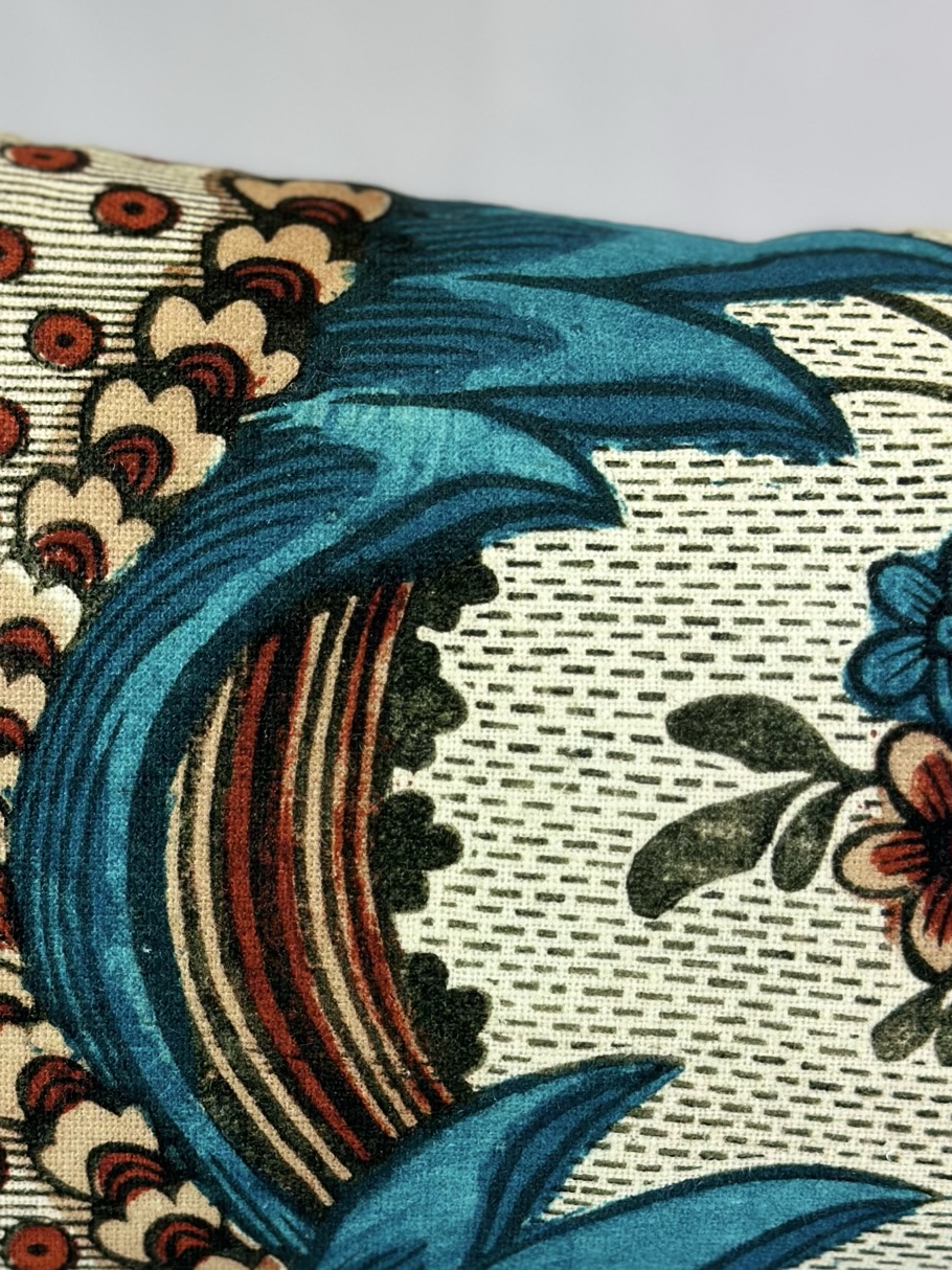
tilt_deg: -14.3
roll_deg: -0.6
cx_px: 155
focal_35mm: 81
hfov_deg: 18.0
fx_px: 2971
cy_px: 785
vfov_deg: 24.1
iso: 100
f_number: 1.78
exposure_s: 1/170
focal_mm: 6.86
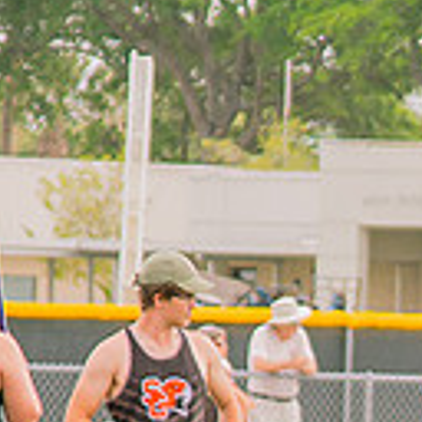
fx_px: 13475
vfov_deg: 1.8
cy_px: 567
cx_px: 708
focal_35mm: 977
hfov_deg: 1.8
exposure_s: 1/200
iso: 200
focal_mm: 120
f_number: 4
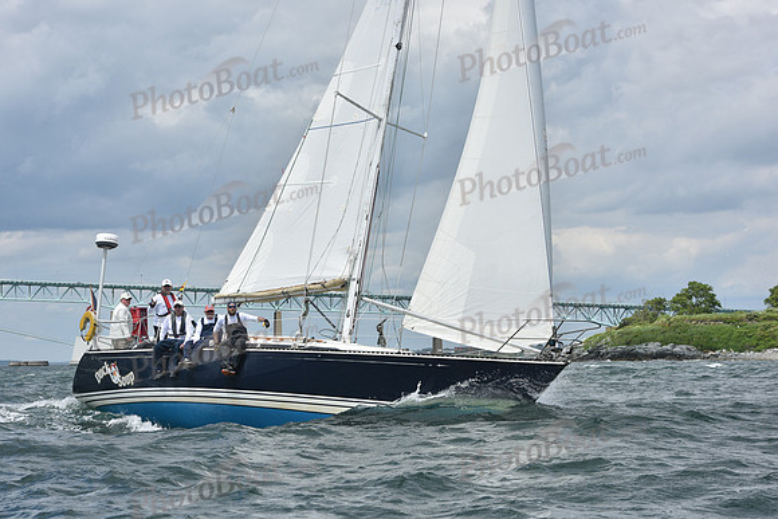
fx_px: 1945
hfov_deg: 22.6
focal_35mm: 90
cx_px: 389
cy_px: 260
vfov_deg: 15.2
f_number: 9
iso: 250
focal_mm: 90
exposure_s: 1/1000
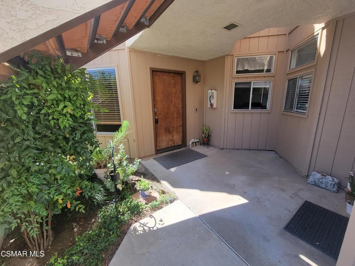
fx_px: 133
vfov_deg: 89.9
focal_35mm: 13
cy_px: 133
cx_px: 178
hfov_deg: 106.2
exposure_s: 1/250
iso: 50
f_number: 2.2
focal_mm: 2.2
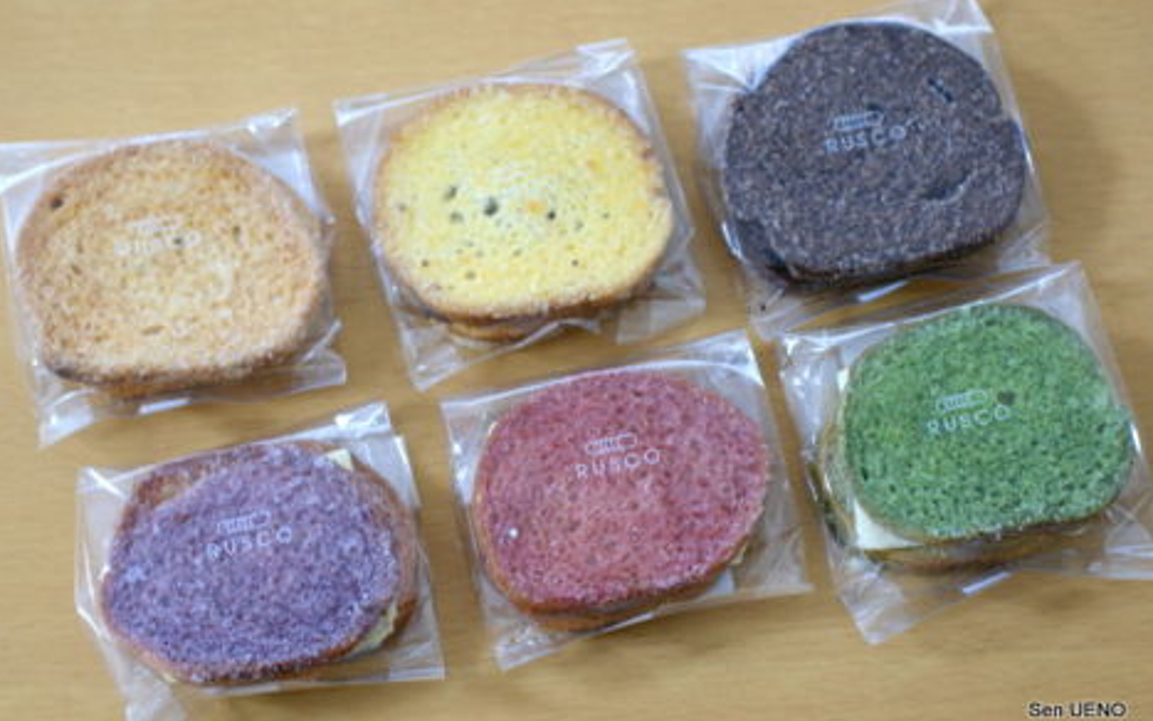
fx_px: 2420
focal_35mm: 77
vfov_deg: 16.9
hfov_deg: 26.8
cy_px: 358
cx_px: 575
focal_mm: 50
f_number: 3.5
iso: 400
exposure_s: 1/25
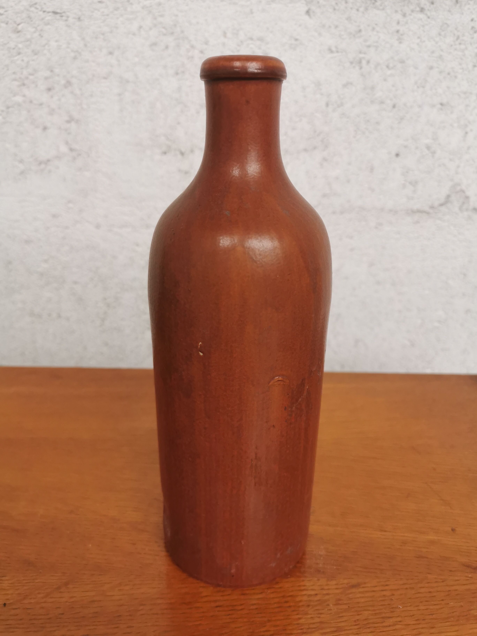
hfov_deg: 51.4
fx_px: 496
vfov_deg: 65.3
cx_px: 238
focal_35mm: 27
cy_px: 318
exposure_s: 1/100
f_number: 1.8
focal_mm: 5.58
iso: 160
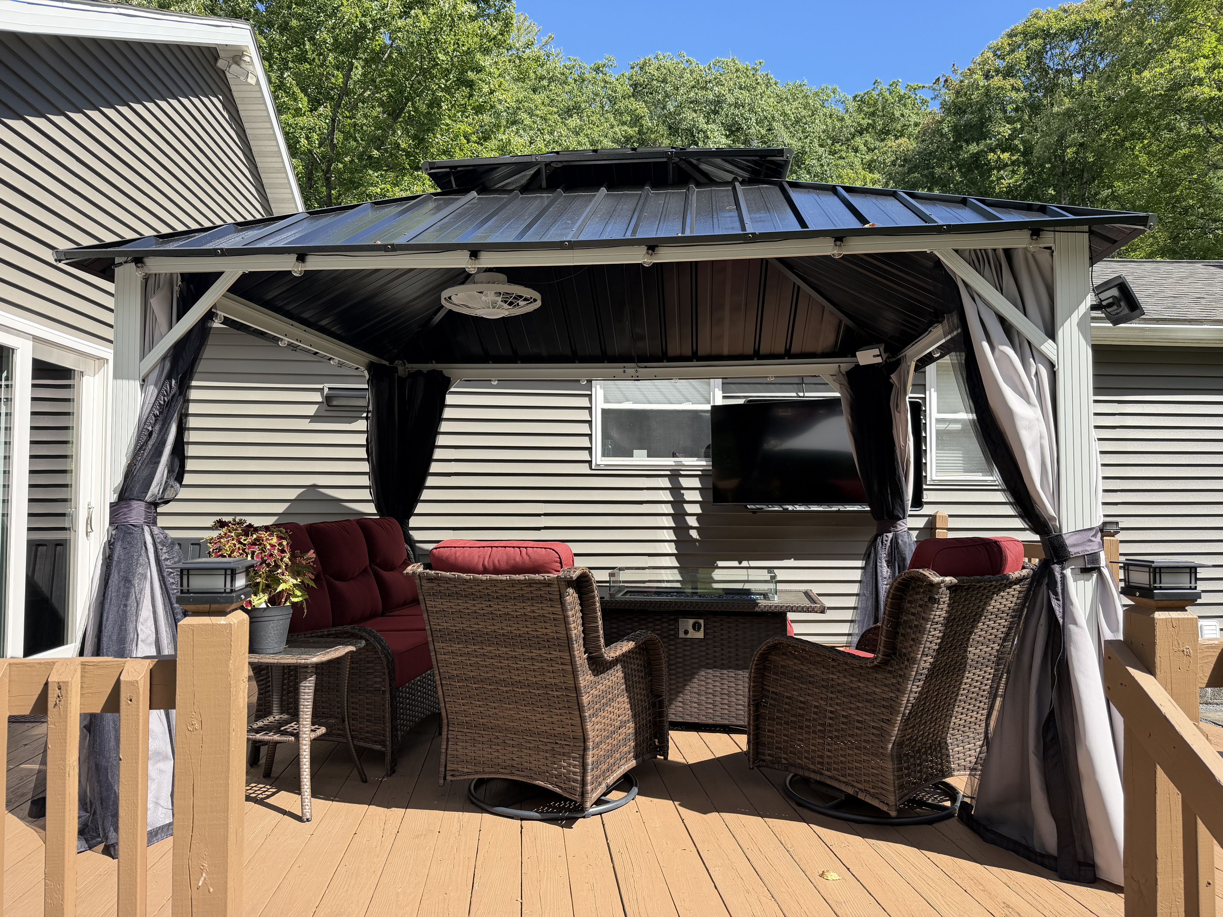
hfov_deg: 71.6
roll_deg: +0.9
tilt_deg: +2.7
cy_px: 458
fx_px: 848
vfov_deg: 56.8
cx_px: 612
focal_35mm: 24
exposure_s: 1/1855
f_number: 1.78
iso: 100
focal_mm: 6.76
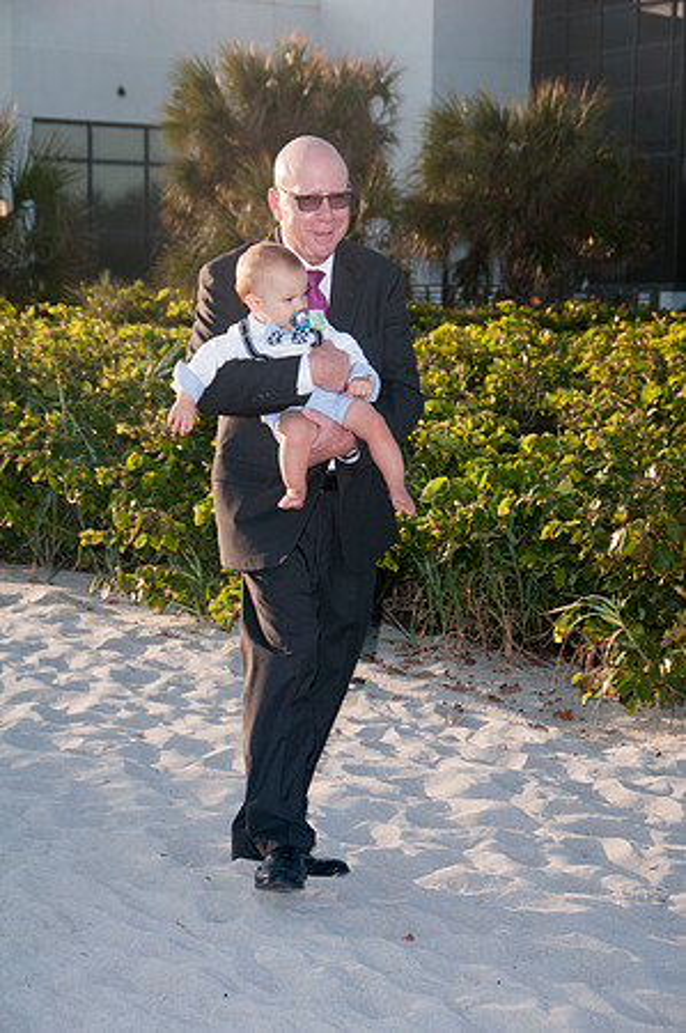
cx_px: 343
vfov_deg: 19.5
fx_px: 3008
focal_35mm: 105
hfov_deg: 13.0
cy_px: 516
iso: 100
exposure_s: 1/250
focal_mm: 70
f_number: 8
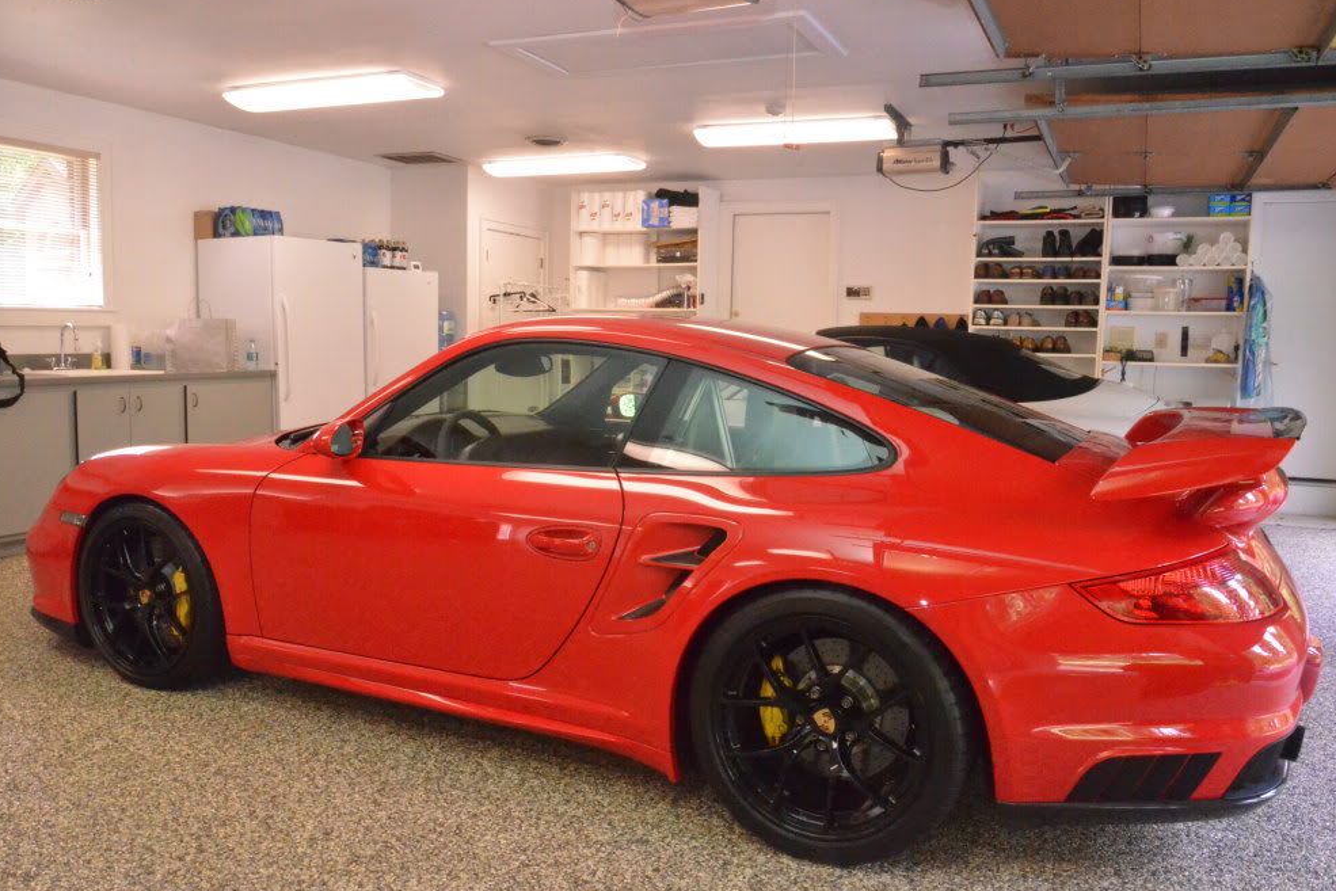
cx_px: 688
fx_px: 1039
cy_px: 442
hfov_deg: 65.5
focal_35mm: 28
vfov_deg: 46.4
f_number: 22
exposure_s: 1/30
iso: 6400
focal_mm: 18
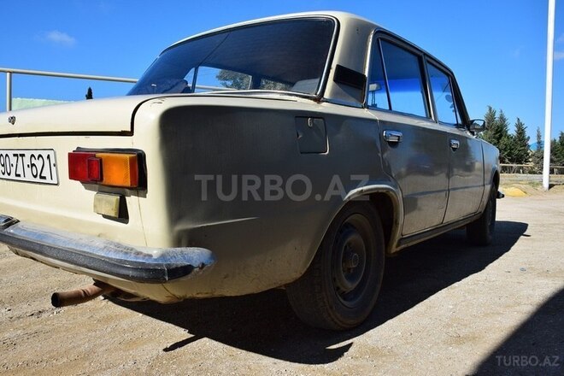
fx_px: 423
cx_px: 282
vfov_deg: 47.9
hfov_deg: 67.4
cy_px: 188
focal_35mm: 27
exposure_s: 1/500
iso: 360
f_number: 11
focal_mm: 18
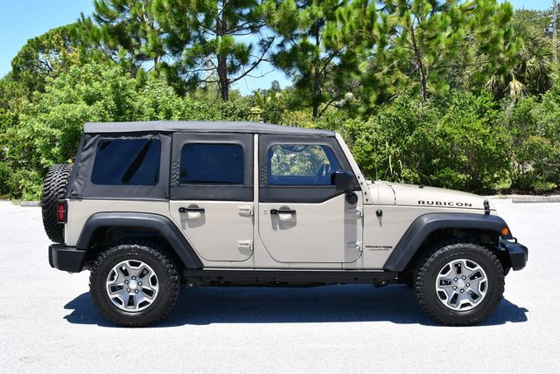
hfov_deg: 44.5
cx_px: 280
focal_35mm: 44
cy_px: 187
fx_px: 685
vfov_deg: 30.6
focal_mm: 22
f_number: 8
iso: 160
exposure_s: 1/250
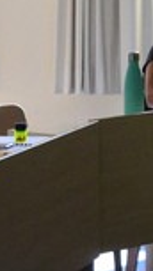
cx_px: 238
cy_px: 81
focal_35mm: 253
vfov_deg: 8.5
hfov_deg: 4.8
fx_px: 1826
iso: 800
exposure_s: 1/160
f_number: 5.6
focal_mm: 24
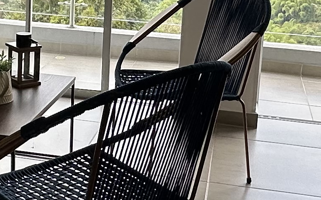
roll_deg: -2.8
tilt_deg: -9.9
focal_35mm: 78
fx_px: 682
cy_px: 15
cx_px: 97
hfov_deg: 26.3
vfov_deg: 16.5
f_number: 2.2
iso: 40
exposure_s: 1/194
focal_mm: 2.22
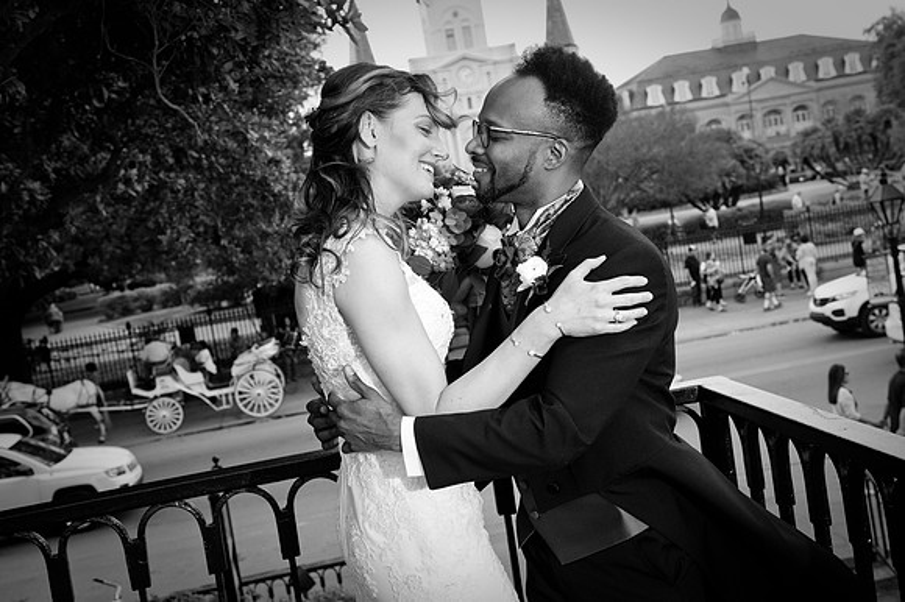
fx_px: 1256
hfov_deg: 39.6
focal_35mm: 50
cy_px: 301
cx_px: 452
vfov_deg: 27.0
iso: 320
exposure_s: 1/250
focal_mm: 50
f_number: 8
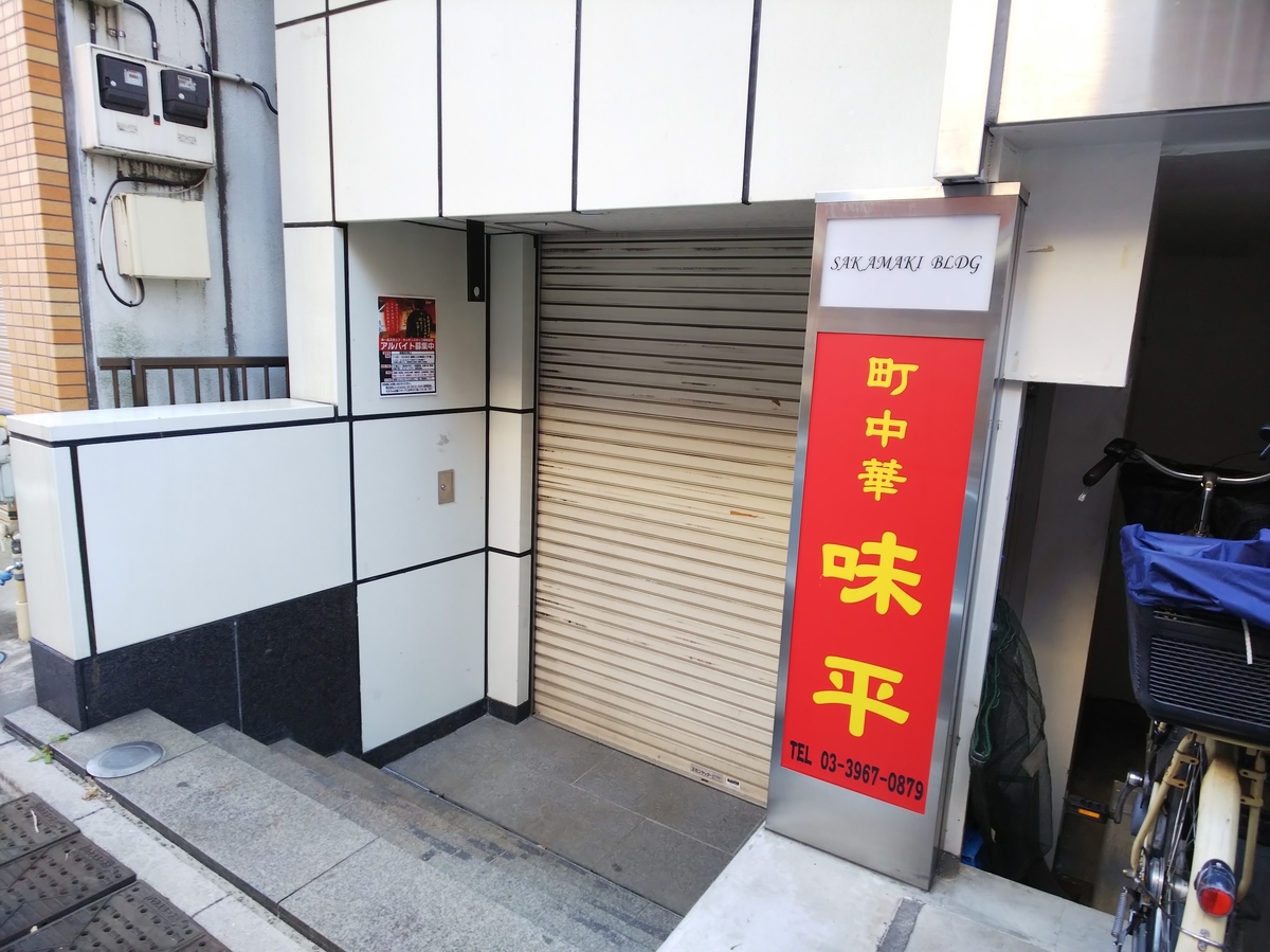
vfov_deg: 61.0
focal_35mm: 22
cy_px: 476
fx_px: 807
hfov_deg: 76.4
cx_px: 635
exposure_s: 1/30
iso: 50
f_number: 1.94
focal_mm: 3.4
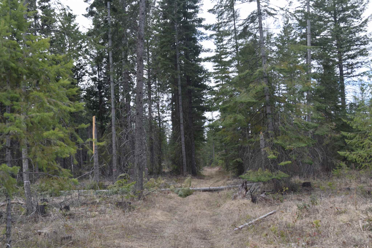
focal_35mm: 45
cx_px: 186
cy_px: 124
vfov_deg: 29.9
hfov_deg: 43.6
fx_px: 465
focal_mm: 30
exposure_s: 1/250
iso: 280
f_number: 8
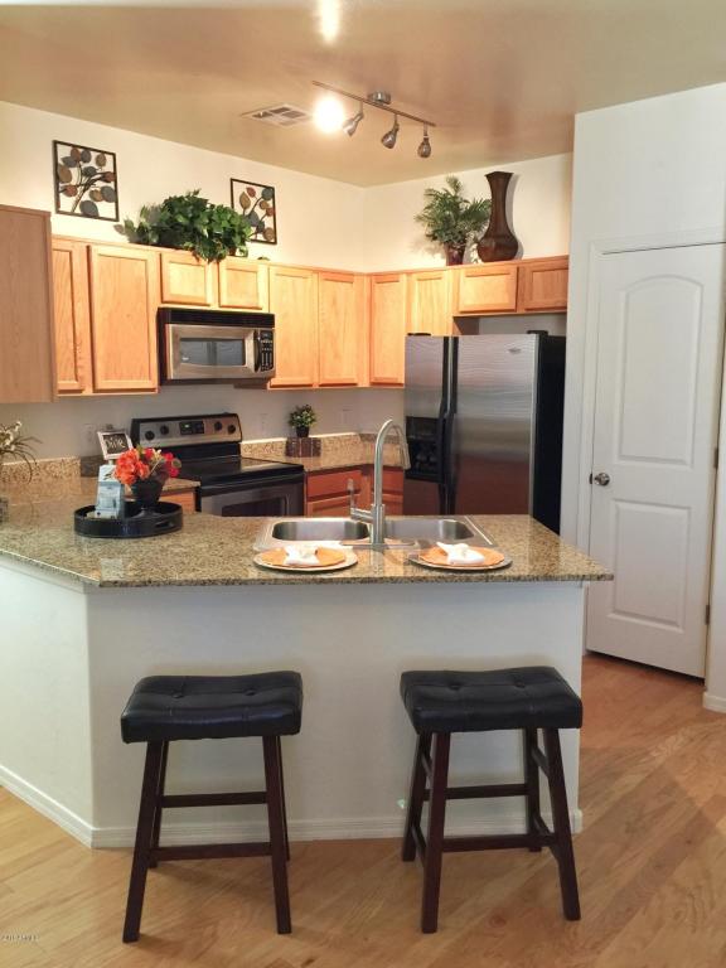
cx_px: 363
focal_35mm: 29
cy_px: 484
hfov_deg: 48.2
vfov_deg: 61.7
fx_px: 811
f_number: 2.2
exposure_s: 1/15
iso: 100
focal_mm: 4.15
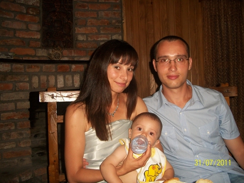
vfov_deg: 40.7
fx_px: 247
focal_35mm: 35
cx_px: 122
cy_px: 92
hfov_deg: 52.6
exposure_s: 1/125
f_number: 3.1
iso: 200
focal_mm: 6.3
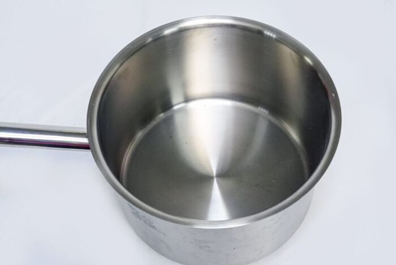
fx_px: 628
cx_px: 198
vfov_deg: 23.8
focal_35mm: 57
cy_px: 132
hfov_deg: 35.0
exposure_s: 1/125
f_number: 14
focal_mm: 57
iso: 6400
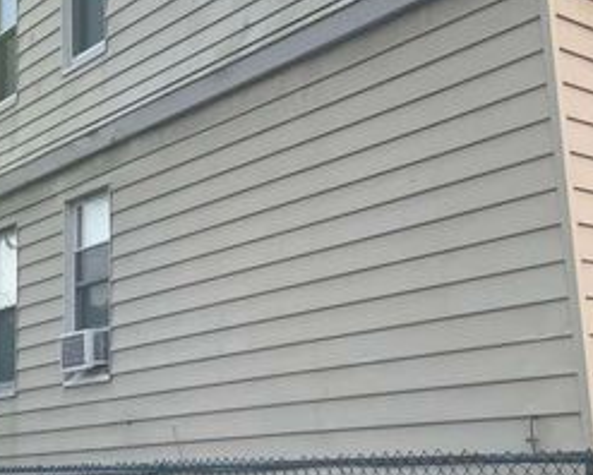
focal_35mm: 61
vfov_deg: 25.0
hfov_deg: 30.9
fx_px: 1071
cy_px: 232
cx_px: 293
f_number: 1.5
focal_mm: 5.7
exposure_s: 1/179
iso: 40
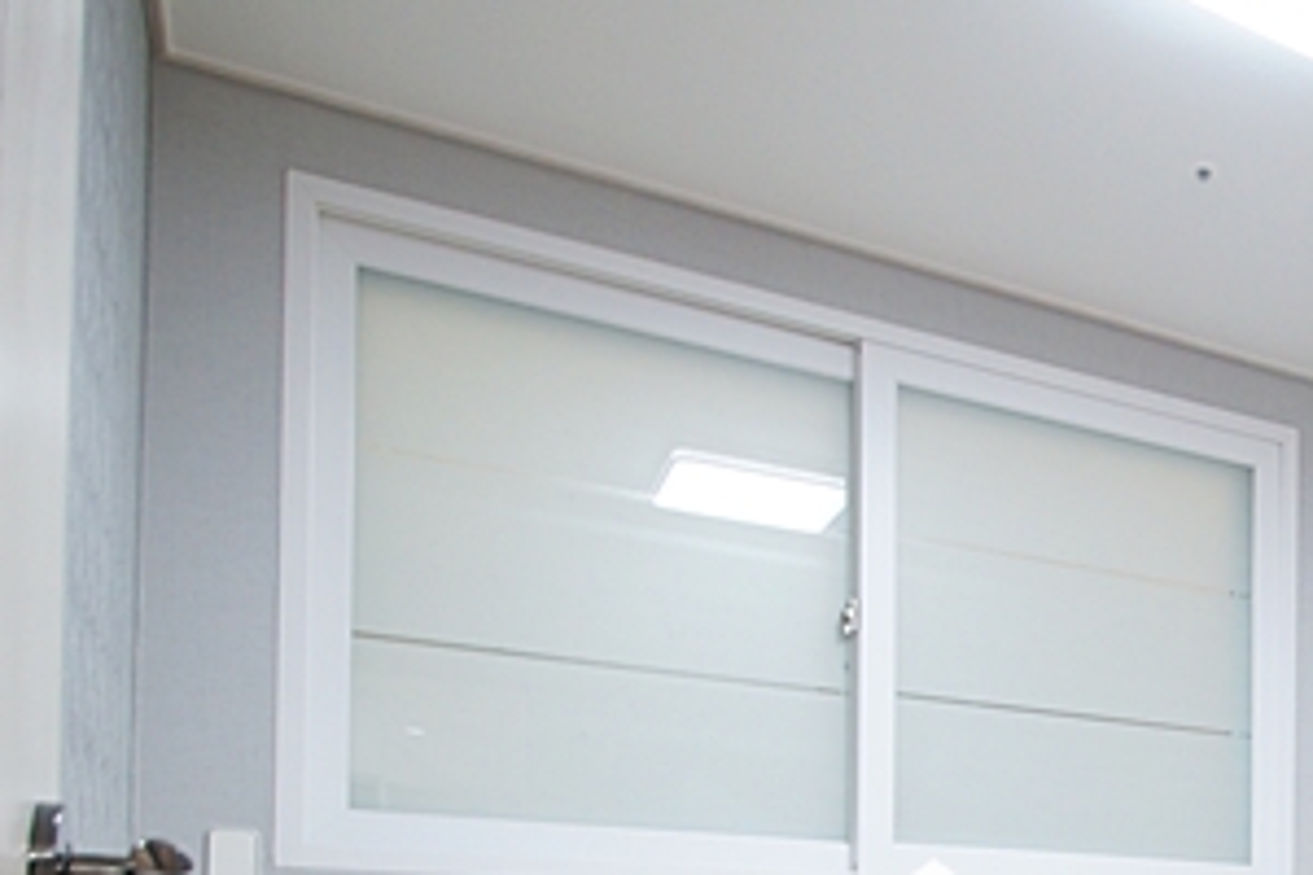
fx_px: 1459
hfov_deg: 40.9
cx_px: 1374
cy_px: 954
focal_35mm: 40
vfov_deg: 30.1
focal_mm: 10
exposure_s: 1/25
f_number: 4
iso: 400
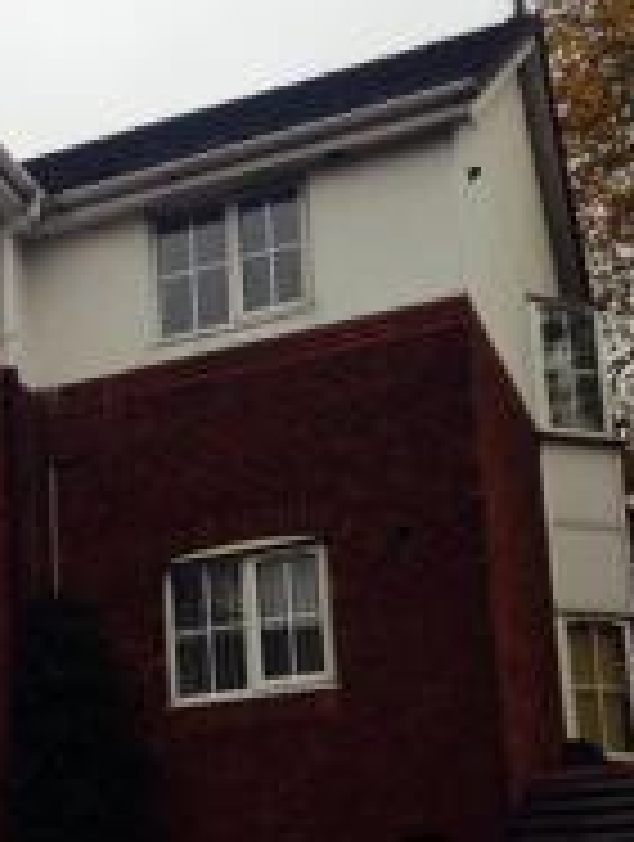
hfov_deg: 18.3
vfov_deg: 24.7
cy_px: 718
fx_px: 1874
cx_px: -99
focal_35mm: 77
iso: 50
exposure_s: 1/188
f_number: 2.4
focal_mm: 4.12
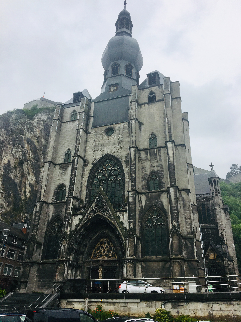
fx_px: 269
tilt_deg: +28.8
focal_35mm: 29
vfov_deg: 61.7
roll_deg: -1.3
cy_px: 161
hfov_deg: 48.2
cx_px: 120
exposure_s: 1/635
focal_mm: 4.15
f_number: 2.2
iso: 25
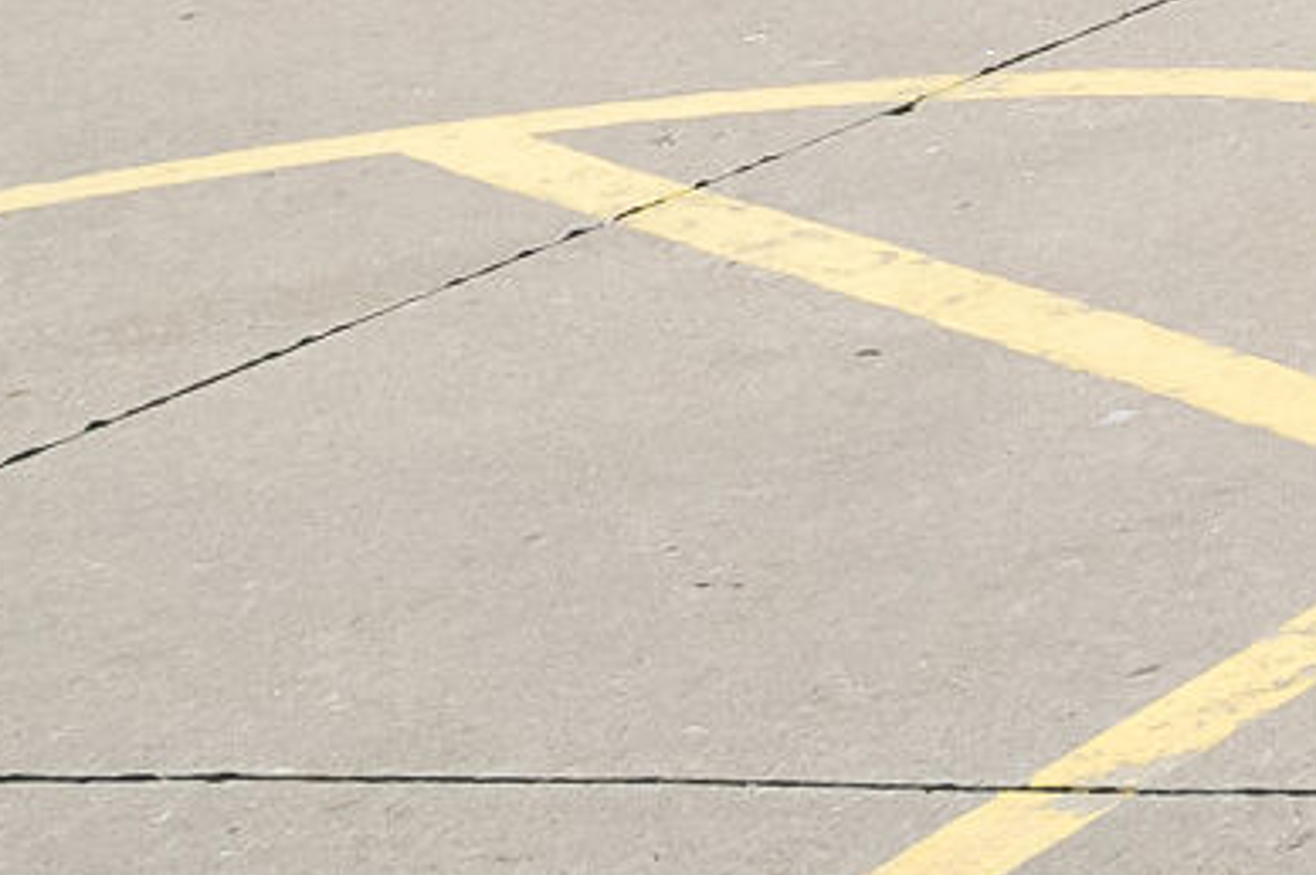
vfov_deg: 9.8
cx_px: 4087
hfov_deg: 10.8
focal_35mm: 116
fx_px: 4237
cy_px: -1504
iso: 200
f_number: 8
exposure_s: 1/250
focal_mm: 15
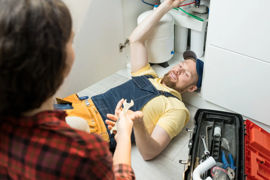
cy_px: 85
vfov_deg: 32.6
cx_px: 149
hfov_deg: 47.3
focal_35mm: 41
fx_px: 308
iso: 800
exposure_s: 1/160
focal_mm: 35
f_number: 4
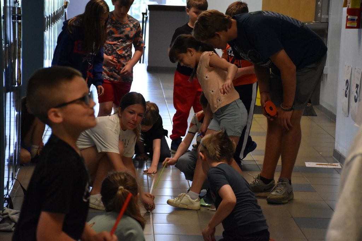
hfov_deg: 17.1
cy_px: 120
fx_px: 1207
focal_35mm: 120
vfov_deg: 11.4
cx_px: 181
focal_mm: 80
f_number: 5.3
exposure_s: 1/320
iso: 5000
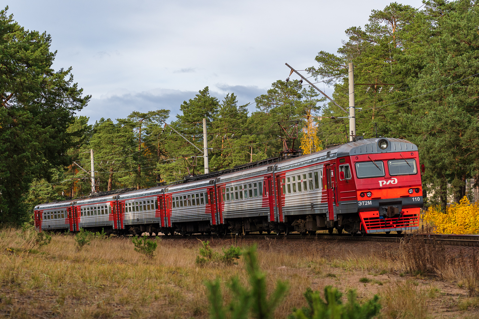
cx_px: 240
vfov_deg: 12.5
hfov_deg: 18.7
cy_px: 160
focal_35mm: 110
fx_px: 1457
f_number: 6.3
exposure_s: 1/1000
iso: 400
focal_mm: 109.5
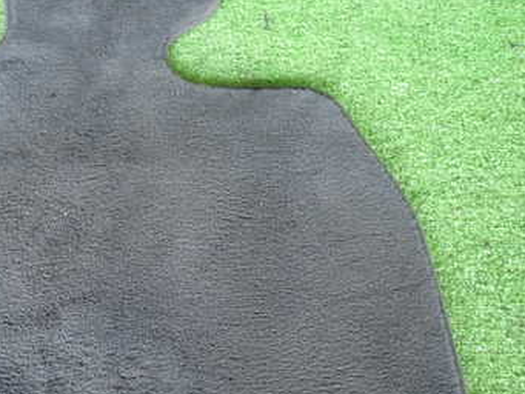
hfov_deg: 40.4
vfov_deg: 32.6
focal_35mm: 44
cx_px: 75
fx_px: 668
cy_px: 269
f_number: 2
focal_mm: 4.5
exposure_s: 1/50
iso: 200
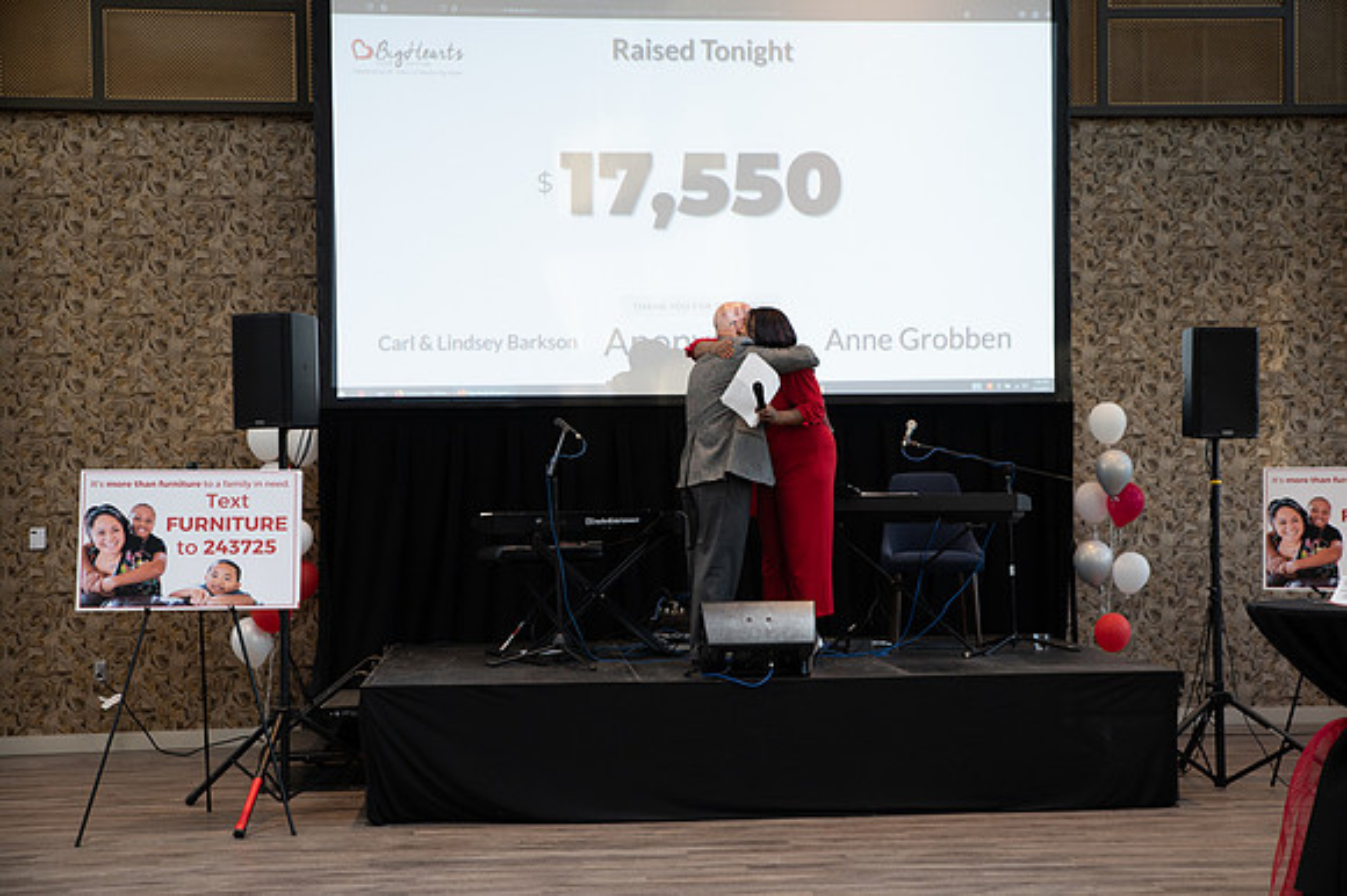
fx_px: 2094
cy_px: 448
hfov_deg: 35.7
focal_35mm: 56
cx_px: 674
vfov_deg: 24.2
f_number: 4.5
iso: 1250
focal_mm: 56
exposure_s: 1/125
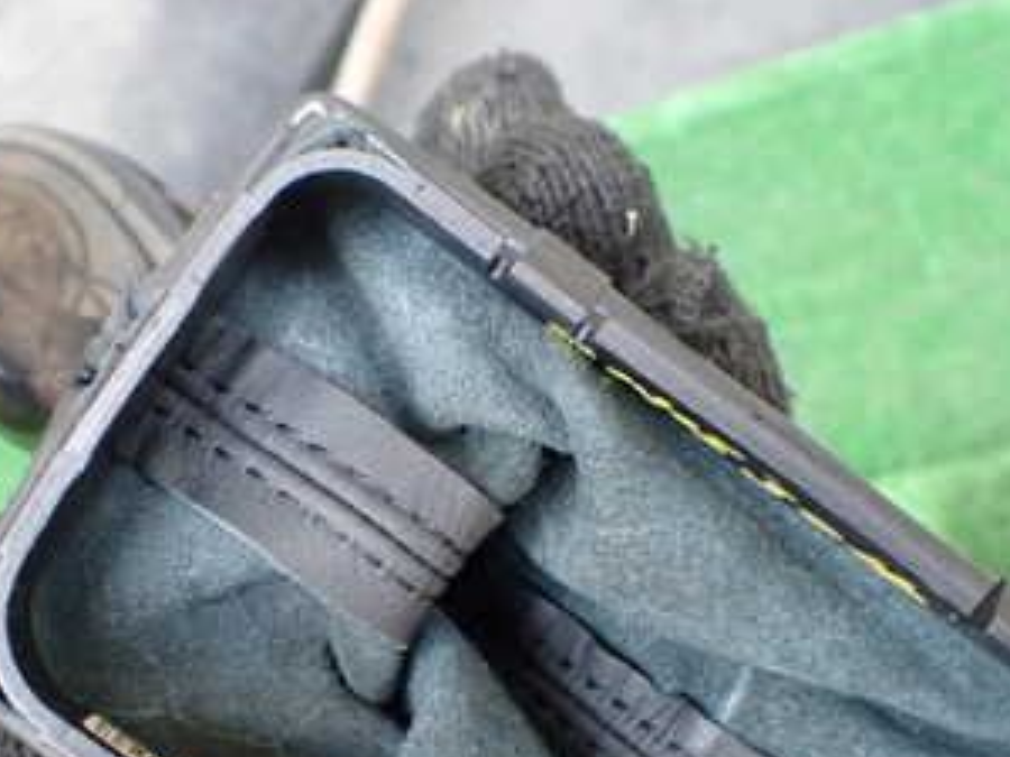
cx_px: 367
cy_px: 589
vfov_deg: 24.1
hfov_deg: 32.0
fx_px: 1751
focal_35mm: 60
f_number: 2.3
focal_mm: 5.4
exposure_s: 1/125
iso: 500
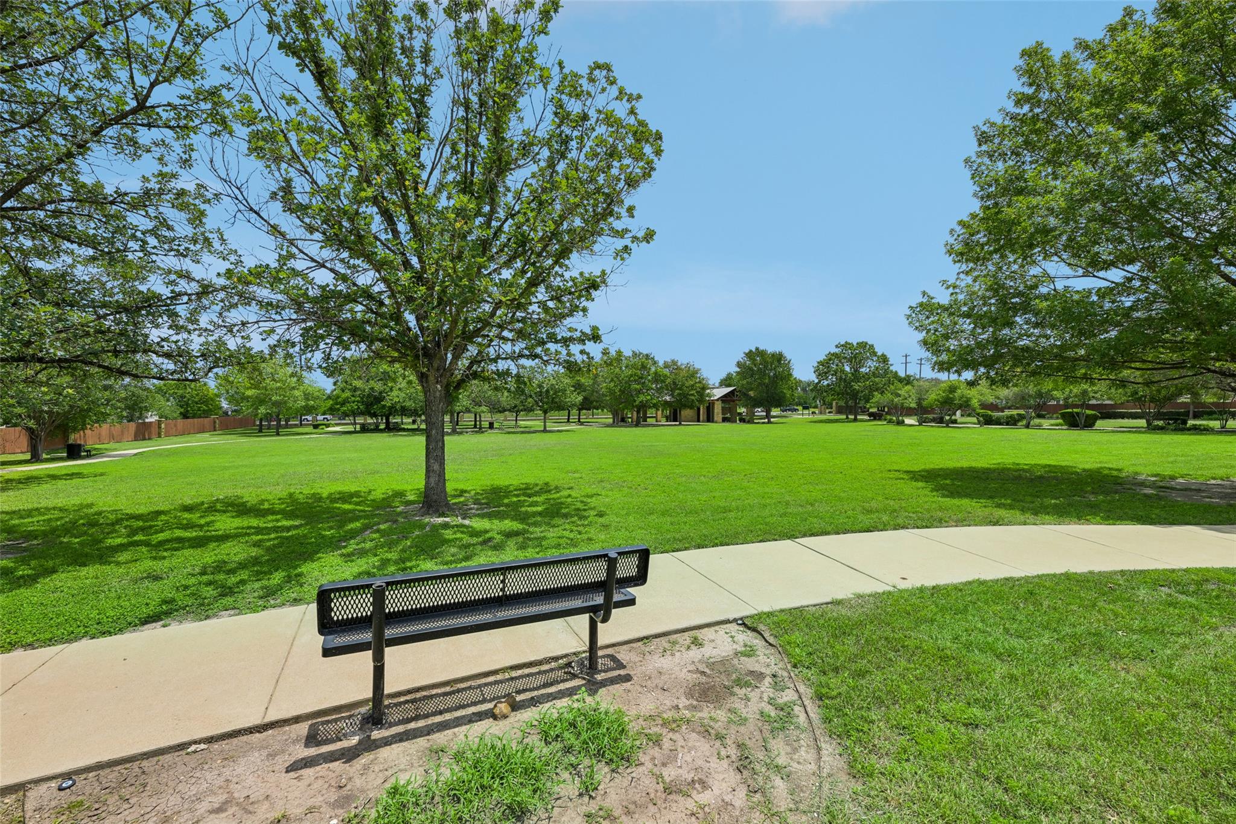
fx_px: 515
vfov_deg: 77.3
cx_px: 618
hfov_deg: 100.4
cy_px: 412
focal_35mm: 15
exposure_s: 1/750
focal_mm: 15
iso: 100
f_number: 6.7
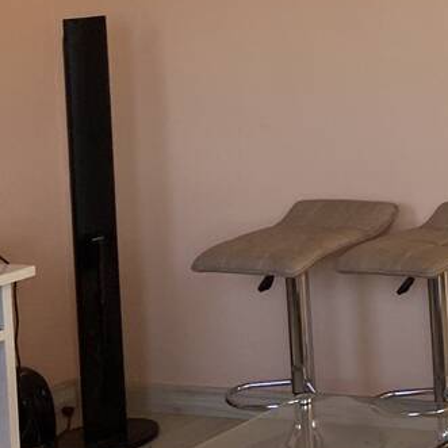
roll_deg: +3.8
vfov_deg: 16.6
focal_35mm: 100
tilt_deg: +1.5
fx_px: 1464
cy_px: -106
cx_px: 855
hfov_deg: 14.7
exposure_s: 1/122
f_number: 1.8
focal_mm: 4.25
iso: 50
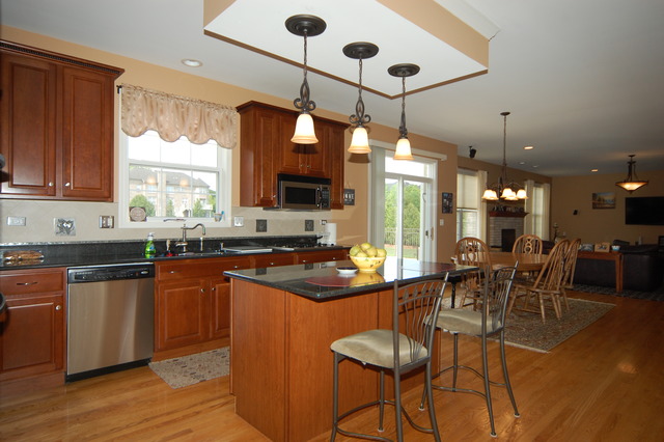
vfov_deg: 59.4
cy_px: 221
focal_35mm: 21
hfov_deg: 81.2
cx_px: 332
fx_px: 387
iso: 400
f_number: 6.3
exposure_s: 1/160
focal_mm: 14
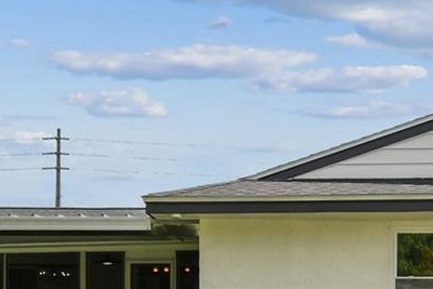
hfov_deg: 33.4
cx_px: 238
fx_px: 722
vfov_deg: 21.5
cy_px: 318
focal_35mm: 60
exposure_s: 1/400
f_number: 7.1
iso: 100
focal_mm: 10
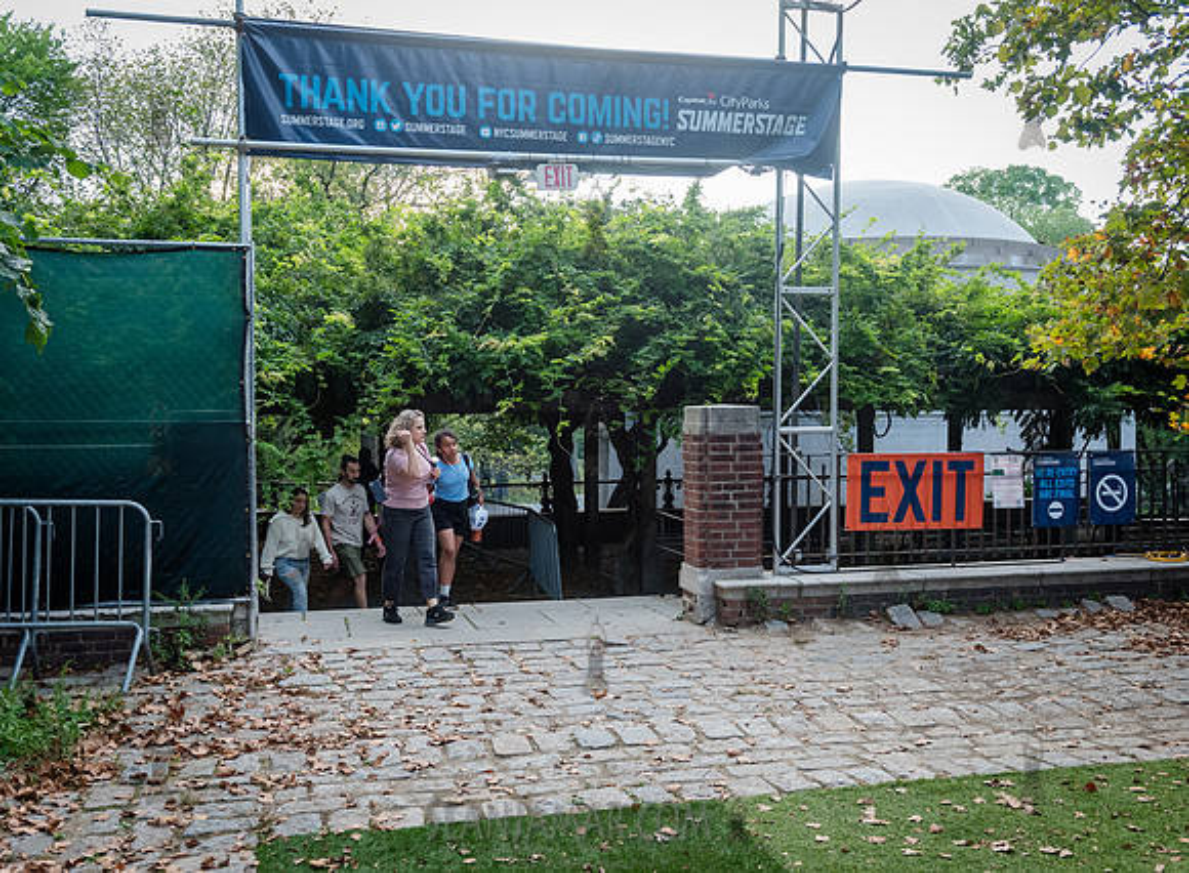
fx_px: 1171
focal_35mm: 34
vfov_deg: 40.9
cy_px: 437
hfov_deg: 53.8
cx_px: 623
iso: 2000
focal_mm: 32
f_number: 4
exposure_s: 1/400
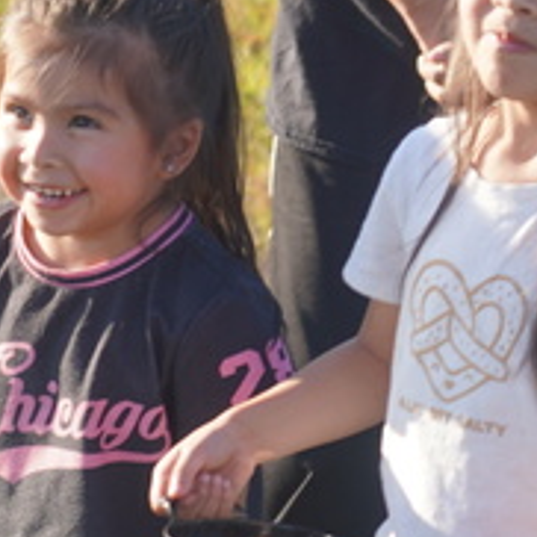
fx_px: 8811
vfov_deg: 3.5
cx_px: 325
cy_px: 170
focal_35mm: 502
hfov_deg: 3.5
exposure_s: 1/200
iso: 100
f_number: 4
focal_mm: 105
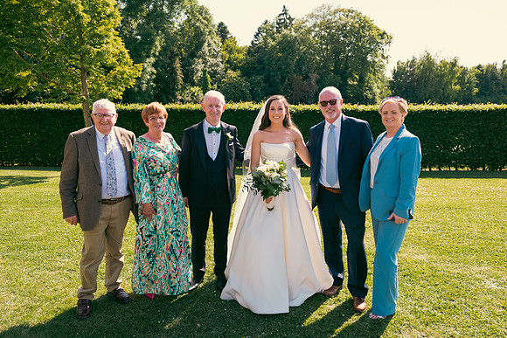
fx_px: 394
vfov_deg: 46.4
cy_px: 169
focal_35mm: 28
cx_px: 254
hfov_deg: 65.5
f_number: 5.6
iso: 200
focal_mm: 28
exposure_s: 1/400
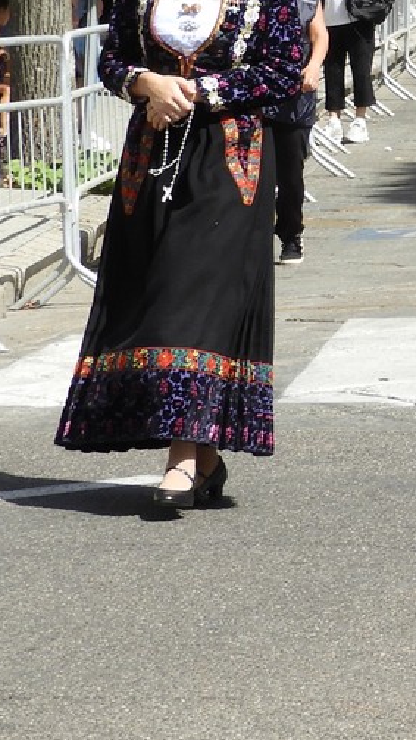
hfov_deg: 5.0
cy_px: 69
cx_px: 1013
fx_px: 4588
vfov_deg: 9.2
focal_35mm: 234
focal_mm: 10.7
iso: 100
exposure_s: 1/500
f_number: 4.2
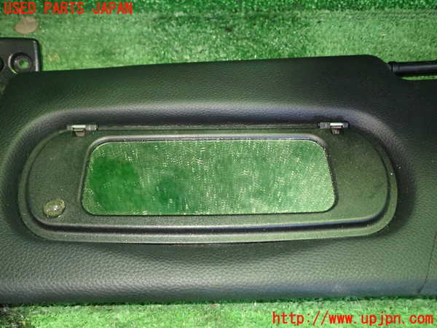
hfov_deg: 56.8
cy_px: 164
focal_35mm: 32
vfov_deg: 44.2
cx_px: 218
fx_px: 404
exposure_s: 1/25
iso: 800
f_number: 2.4
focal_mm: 5.79
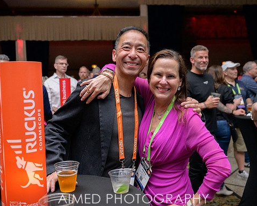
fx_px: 312
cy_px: 98
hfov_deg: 44.8
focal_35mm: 41
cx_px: 124
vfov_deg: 36.5
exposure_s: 1/200
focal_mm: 33.5
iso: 2000
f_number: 4
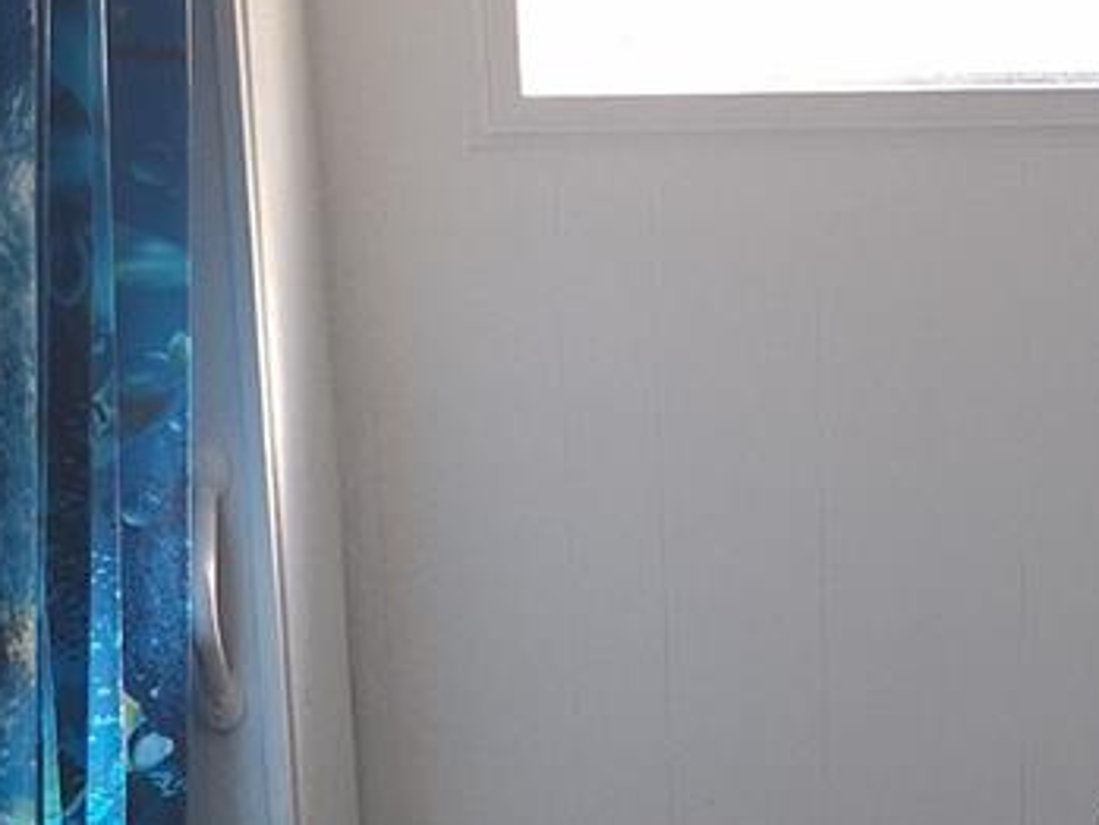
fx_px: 2509
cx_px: 1049
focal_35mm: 79
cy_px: 639
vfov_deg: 18.5
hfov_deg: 23.8
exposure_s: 1/40
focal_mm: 5.54
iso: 64
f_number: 1.8
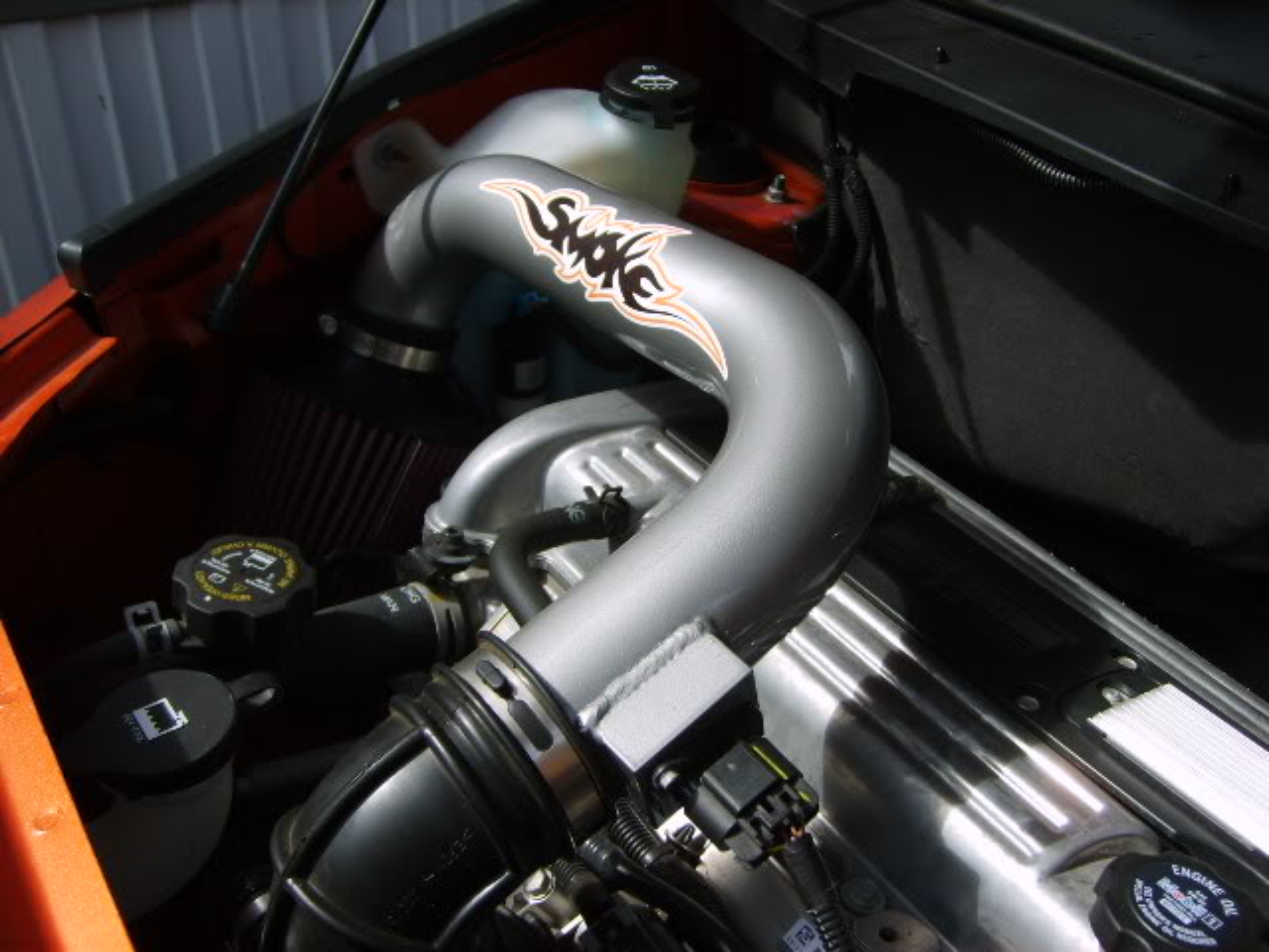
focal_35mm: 35
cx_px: 634
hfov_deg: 52.6
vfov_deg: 40.7
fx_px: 1283
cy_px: 476
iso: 50
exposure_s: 1/750
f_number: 2.8
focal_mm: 5.8
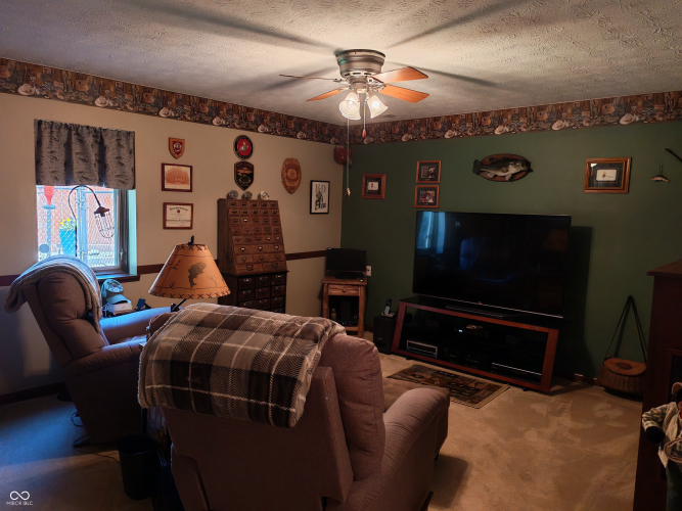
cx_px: 341
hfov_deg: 65.3
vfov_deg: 51.3
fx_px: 532
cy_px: 256
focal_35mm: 27
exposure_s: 1/50
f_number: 1.9
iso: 800
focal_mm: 6.12
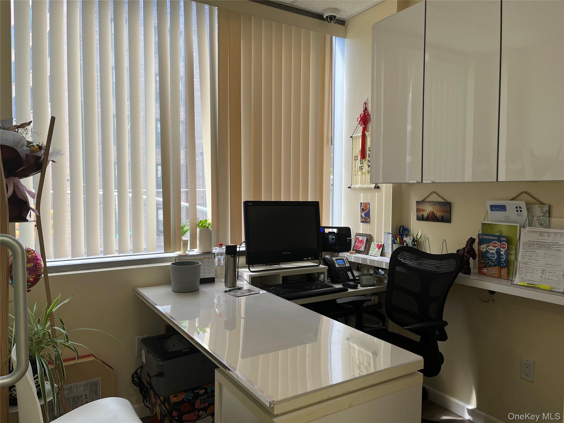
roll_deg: -0.1
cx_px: 282
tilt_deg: -1.9
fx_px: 424
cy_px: 212
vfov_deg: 53.1
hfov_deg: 67.3
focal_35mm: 26
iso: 32
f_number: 1.6
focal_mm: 5.1
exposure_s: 1/125
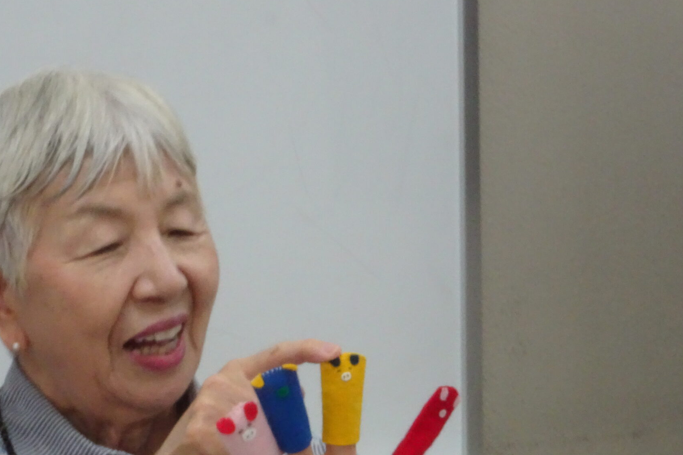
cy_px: 330
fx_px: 5786
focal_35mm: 305
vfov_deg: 4.5
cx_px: 185
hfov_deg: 6.8
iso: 800
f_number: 6.3
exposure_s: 1/8
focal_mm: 33.17
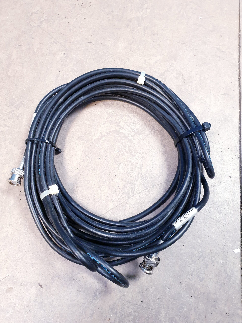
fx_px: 242
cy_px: 162
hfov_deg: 53.1
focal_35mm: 26
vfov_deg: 67.3
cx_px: 121
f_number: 2.4
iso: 320
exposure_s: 1/33
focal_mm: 4.3
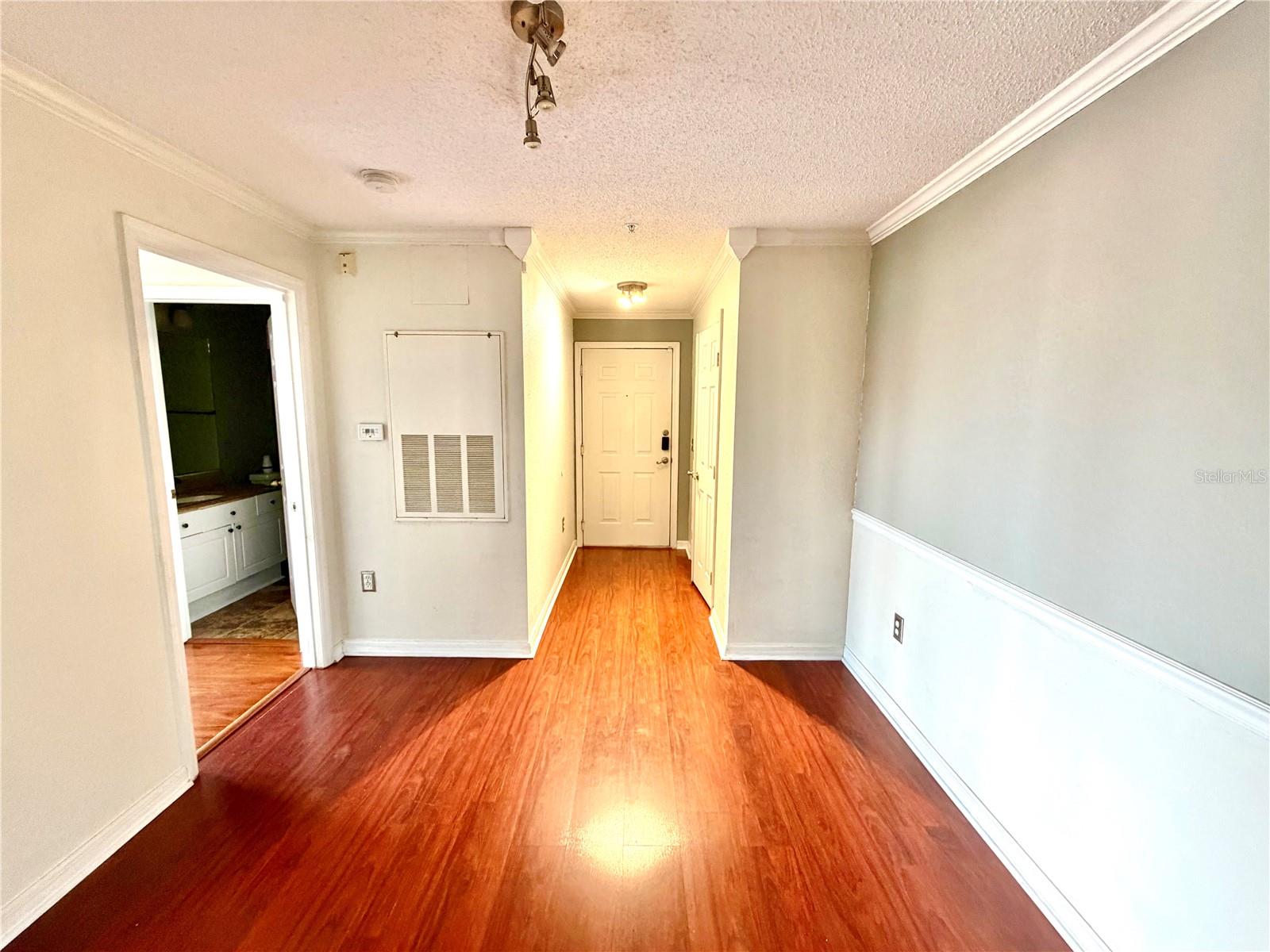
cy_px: 476
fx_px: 514
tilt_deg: -6.9
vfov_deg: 85.7
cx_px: 635
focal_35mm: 14
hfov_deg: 102.1
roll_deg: -0.1
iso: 250
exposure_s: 1/60
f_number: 2.2
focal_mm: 2.22
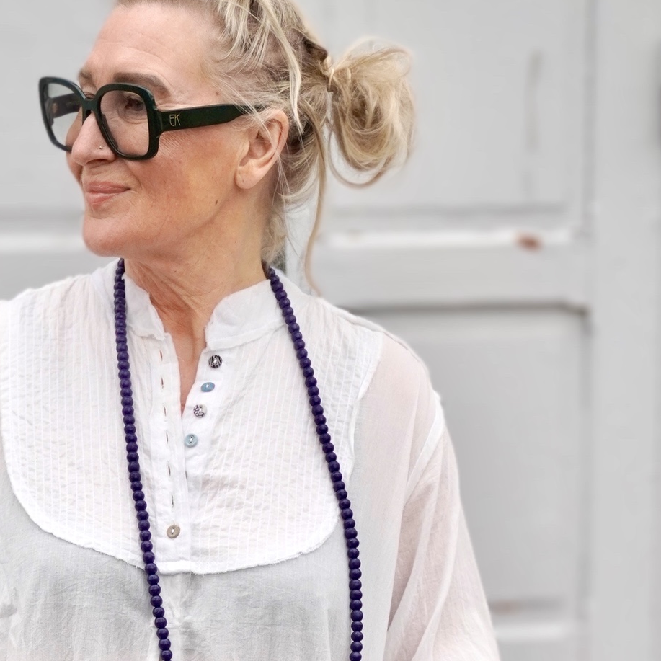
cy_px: 782
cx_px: 145
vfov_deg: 16.2
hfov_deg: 16.8
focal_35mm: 103
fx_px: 2229
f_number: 4.5
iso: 500
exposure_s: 1/160
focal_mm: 29
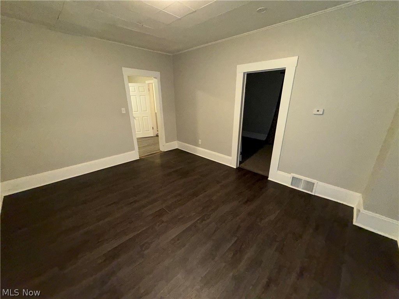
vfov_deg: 85.7
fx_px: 161
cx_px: 200
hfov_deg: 102.1
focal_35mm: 14
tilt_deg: -19.0
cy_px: 150
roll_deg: +0.9
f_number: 2.2
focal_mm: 2.22
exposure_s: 1/60
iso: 400
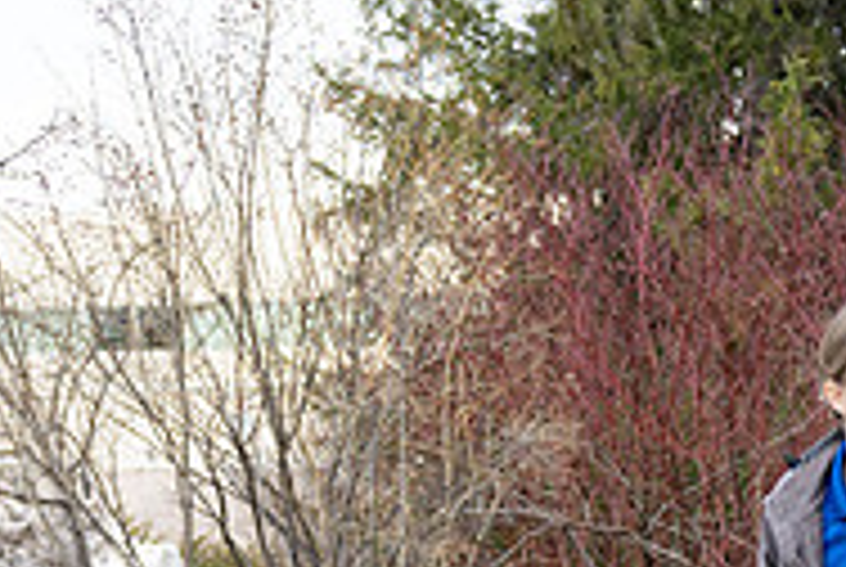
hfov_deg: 25.9
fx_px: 1742
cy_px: 664
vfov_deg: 17.7
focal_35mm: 74
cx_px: 850
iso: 400
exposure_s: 1/1000
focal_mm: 24
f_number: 2.8
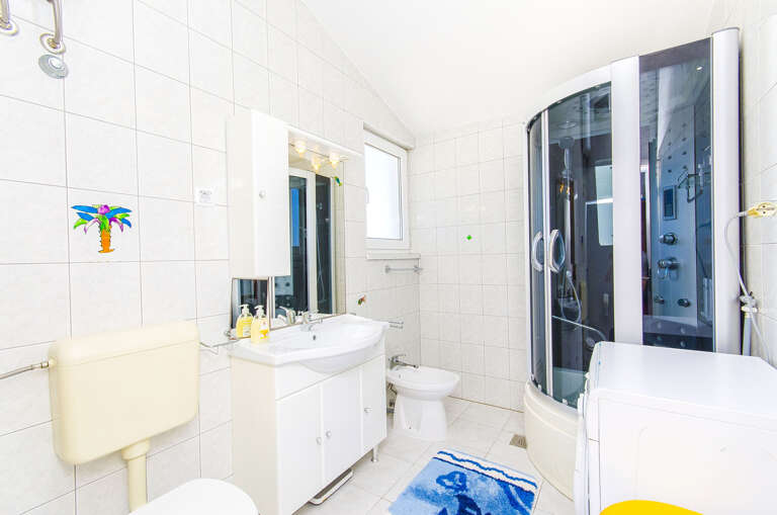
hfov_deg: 100.5
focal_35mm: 15
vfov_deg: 77.1
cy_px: 258
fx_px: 323
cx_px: 388
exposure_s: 1/160
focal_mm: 10
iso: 250
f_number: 8
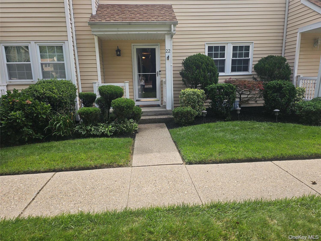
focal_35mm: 23
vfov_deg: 58.9
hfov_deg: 73.9
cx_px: 160
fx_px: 213
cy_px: 120
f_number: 1.7
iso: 10
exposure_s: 1/243
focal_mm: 6.3
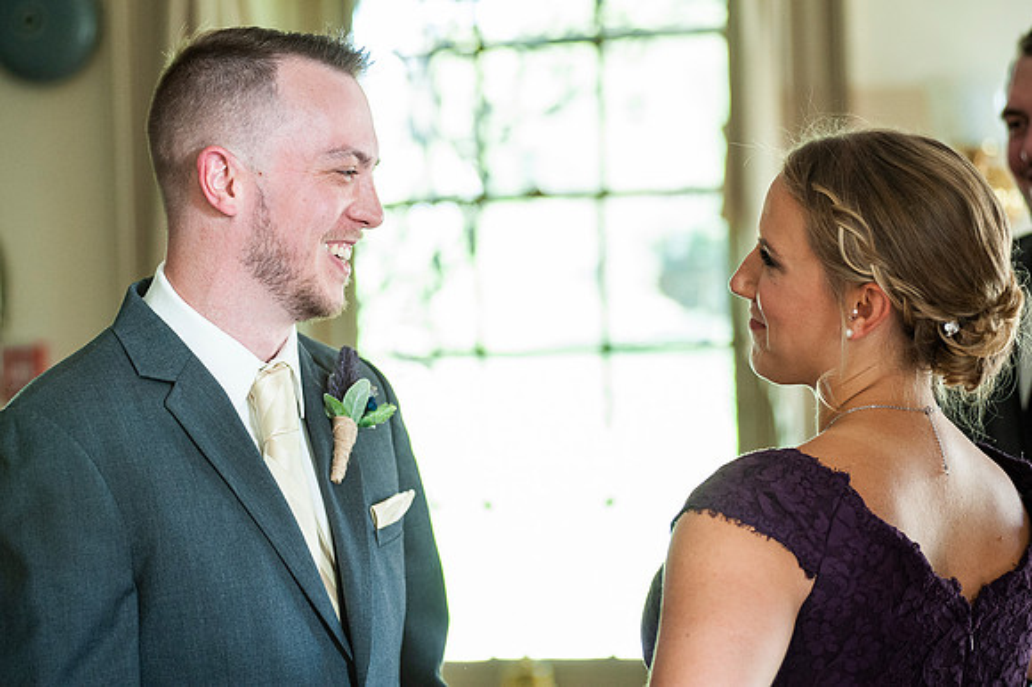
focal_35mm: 105
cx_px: 489
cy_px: 326
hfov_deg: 19.4
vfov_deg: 13.0
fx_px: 3013
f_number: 3.2
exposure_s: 1/250
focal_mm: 100
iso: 1600
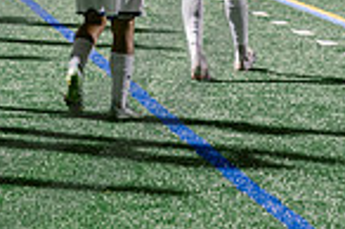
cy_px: -162
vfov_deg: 4.9
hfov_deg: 7.3
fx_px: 2671
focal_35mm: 279
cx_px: -125
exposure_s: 1/125
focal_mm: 70
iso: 2500
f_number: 3.5
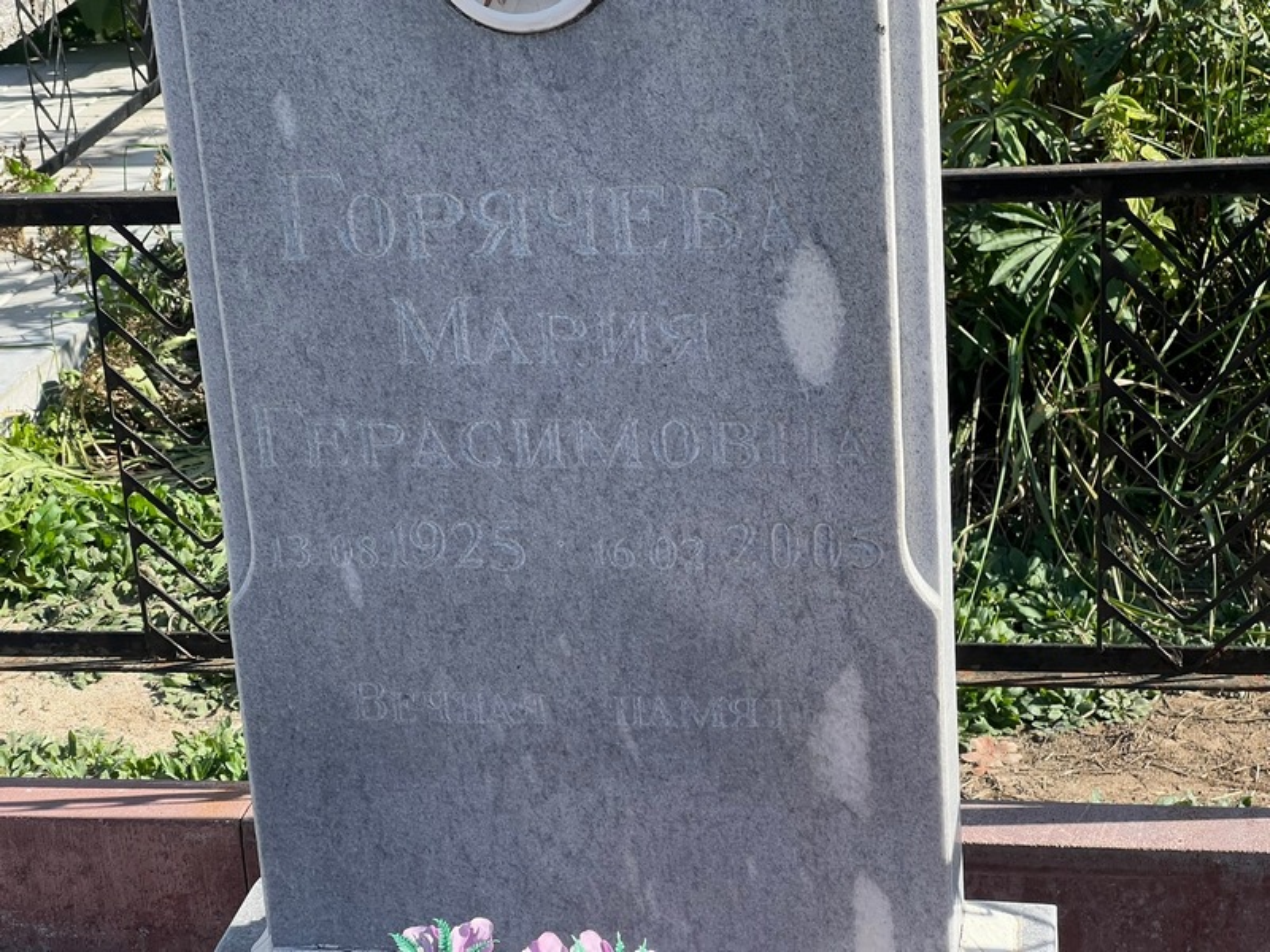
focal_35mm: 77
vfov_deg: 19.1
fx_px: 2825
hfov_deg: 25.3
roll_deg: +5.3
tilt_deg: -23.8
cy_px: 476
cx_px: 635
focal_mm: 9
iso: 32
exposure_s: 1/399
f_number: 2.8
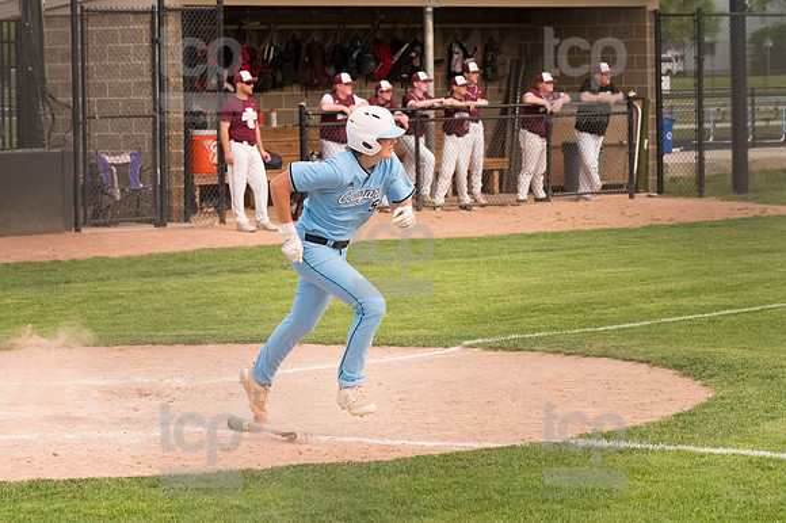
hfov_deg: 13.4
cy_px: 262
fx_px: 3338
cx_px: 393
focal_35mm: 153
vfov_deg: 9.0
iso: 1000
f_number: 5.6
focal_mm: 102
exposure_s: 1/2000
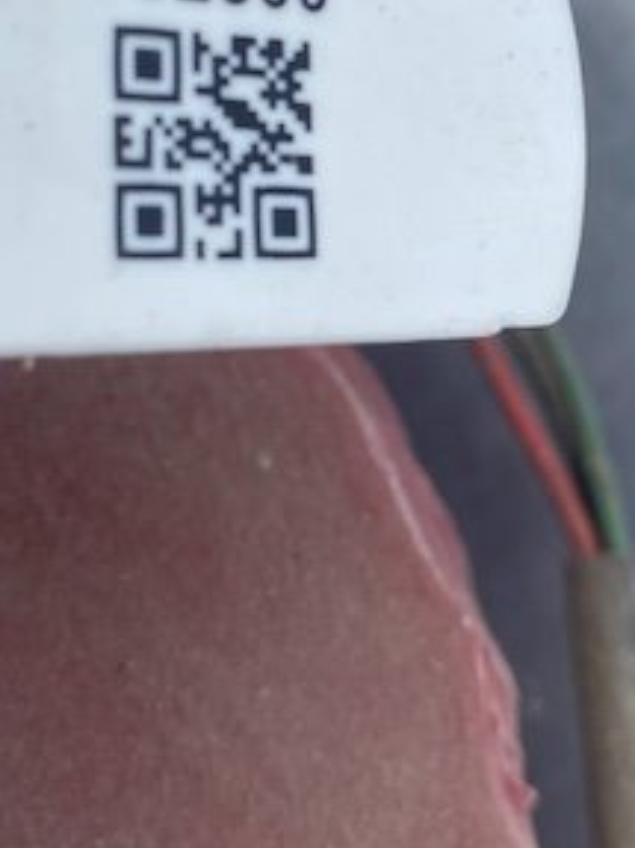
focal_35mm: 58
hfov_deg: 25.1
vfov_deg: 32.0
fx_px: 1420
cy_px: 118
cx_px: 236
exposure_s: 1/296
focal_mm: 4.25
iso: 32
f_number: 1.8
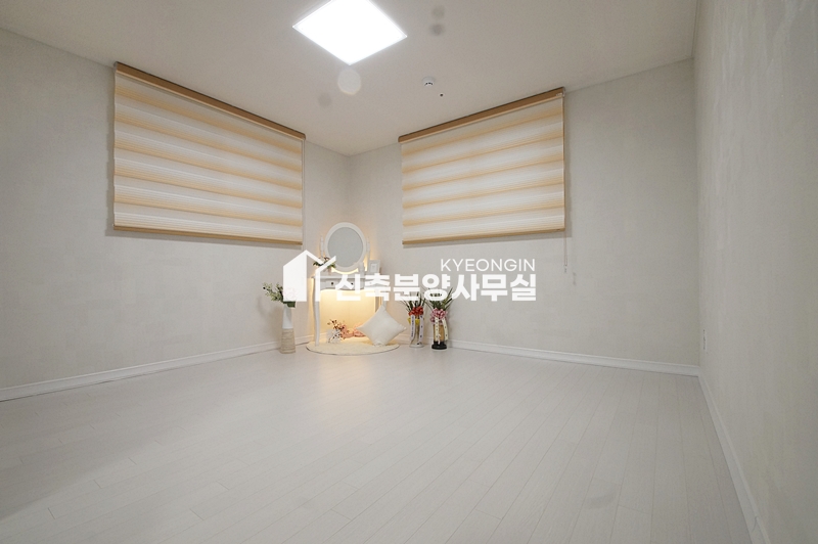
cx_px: 409
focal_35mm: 15
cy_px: 272
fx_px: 341
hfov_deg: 100.4
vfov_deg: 77.2
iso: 800
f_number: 9
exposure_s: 1/30
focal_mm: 10
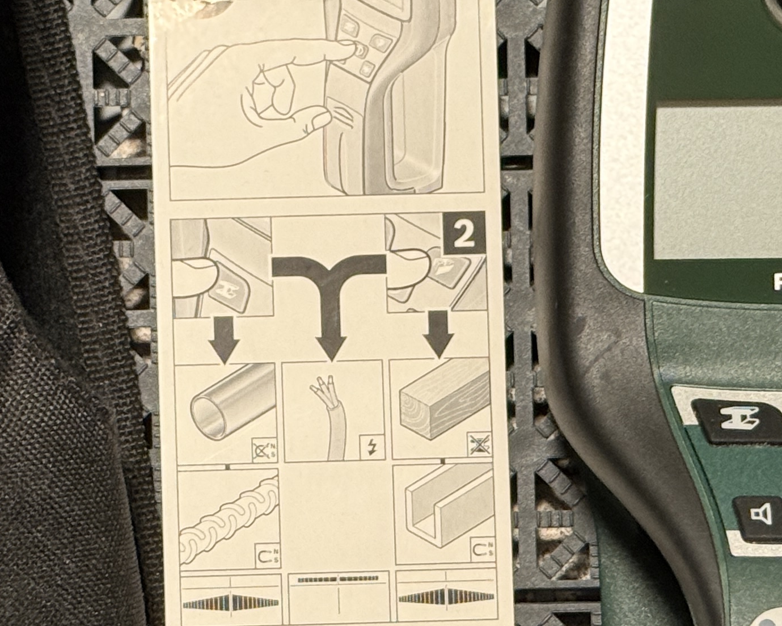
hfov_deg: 14.0
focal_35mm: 137
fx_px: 3171
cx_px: 295
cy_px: 508
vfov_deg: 11.2
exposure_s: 1/33
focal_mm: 6.76
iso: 200
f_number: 1.78
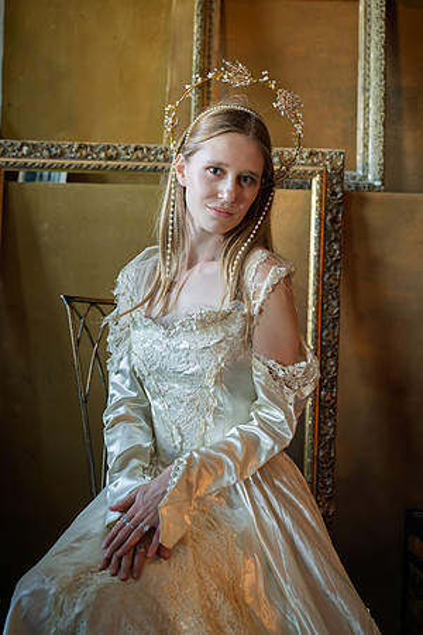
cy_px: 318
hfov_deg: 27.0
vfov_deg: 39.6
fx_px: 881
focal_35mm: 50
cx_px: 212
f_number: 2.8
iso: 1000
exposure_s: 1/125
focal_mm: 50
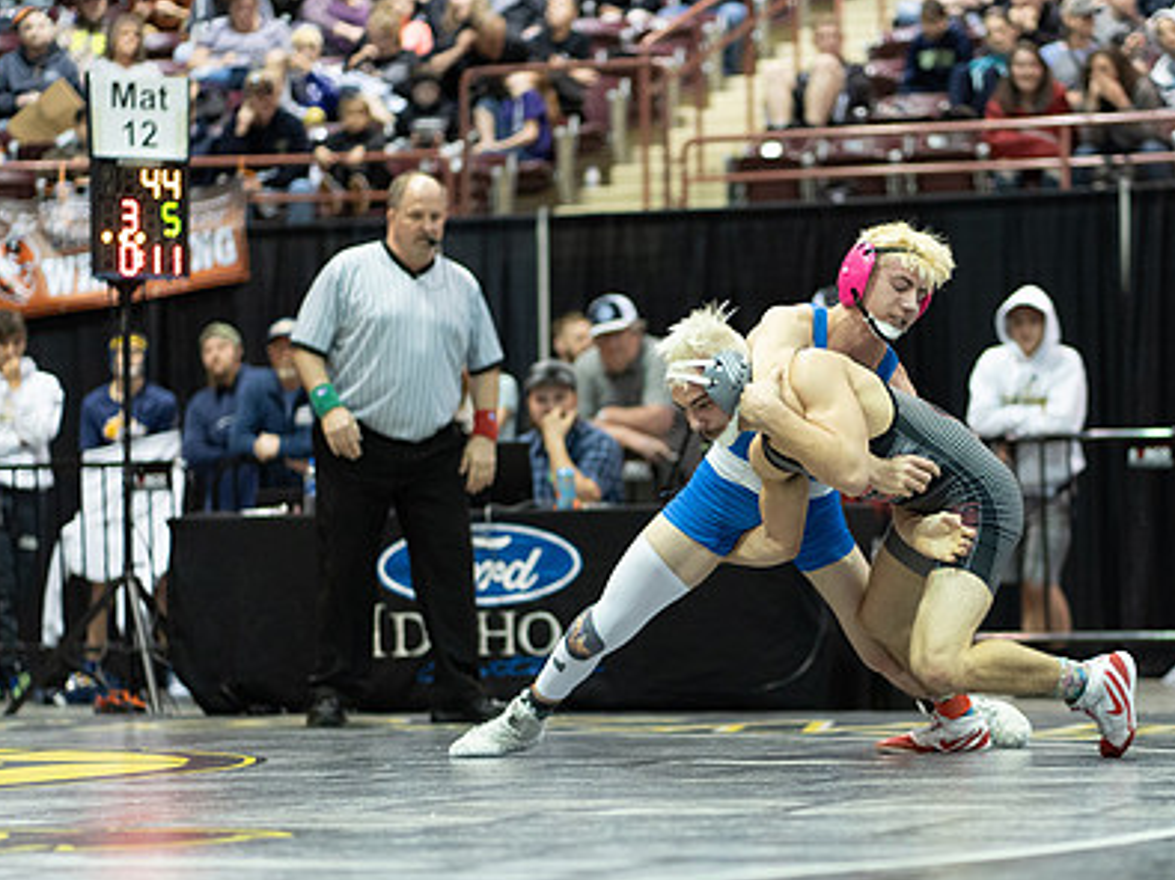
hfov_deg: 16.4
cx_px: 797
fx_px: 4072
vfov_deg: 12.3
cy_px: 510
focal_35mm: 120
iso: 2500
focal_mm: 85
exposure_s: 1/500
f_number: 1.8
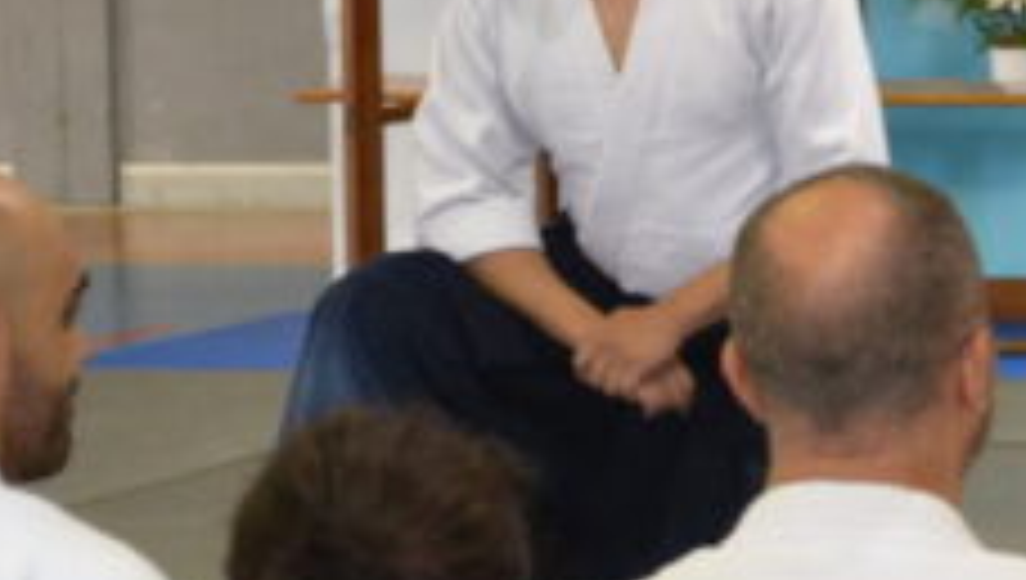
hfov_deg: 5.6
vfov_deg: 3.1
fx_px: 10553
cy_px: 25
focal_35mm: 387
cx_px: 1035
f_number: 5.6
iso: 1600
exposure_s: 1/60
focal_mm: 55
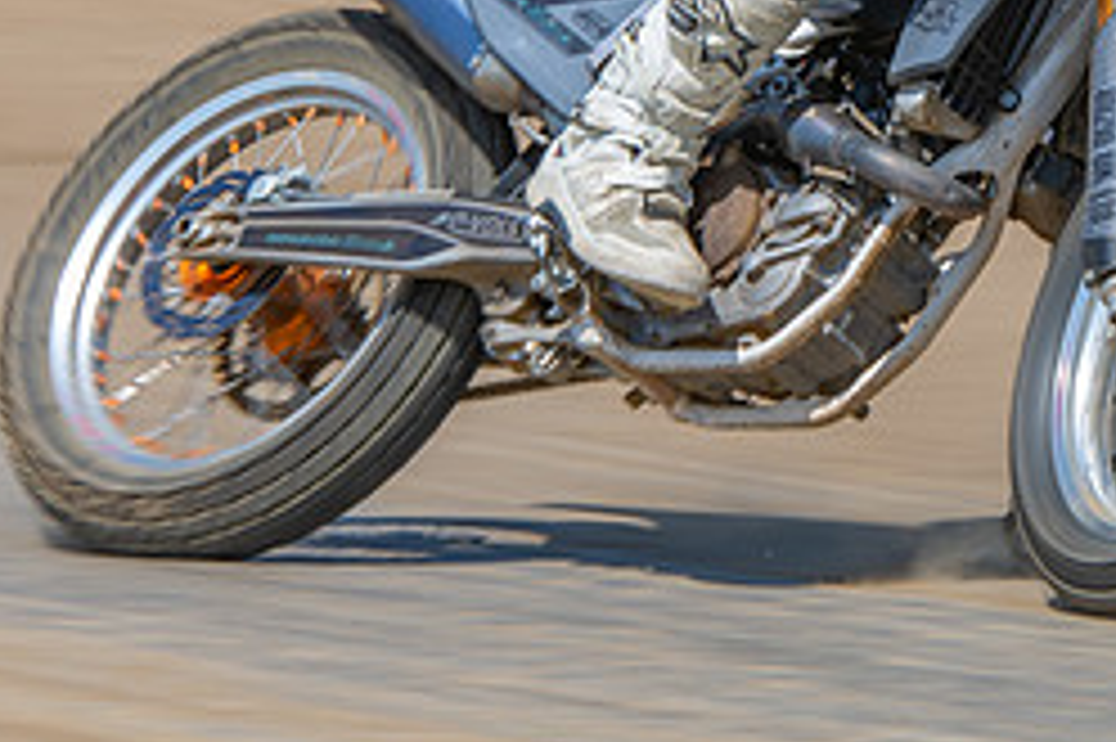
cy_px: -119
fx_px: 18990
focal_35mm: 613
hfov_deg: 3.4
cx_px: 1151
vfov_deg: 2.2
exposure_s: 1/160
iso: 100
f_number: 8
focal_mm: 150
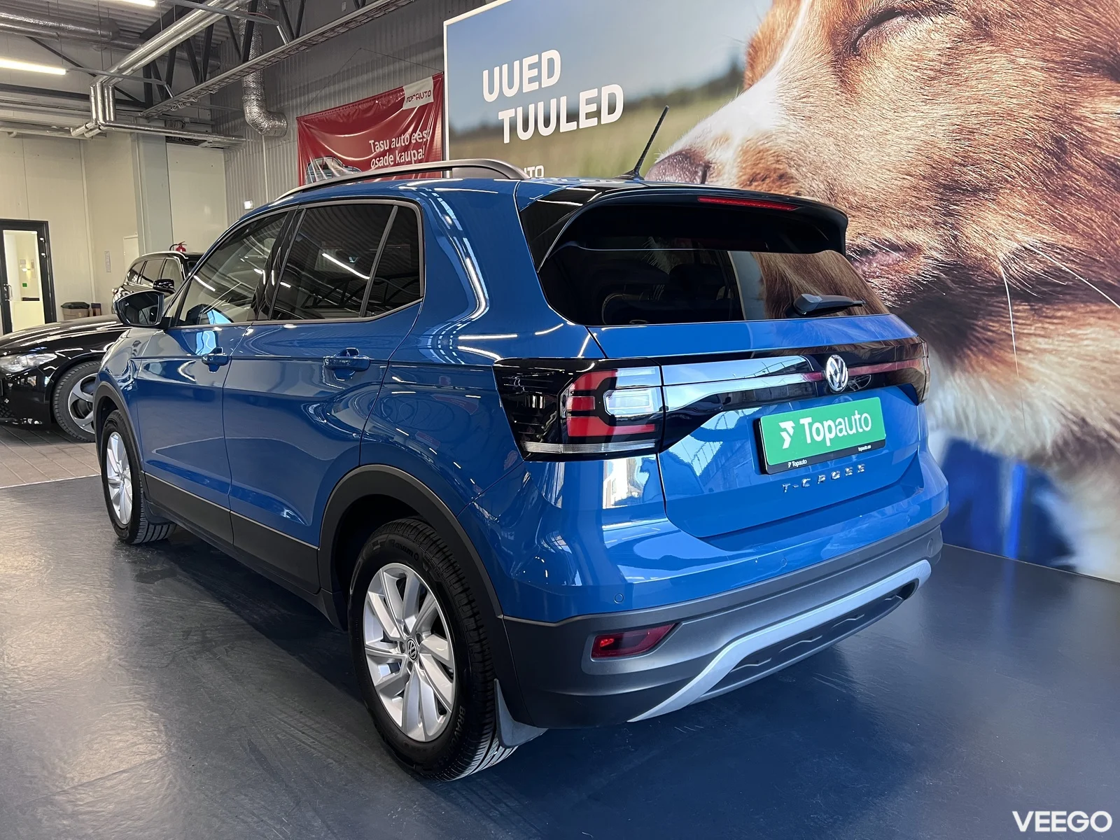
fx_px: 841
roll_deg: +0.1
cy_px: 420
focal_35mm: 26
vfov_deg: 53.1
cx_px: 560
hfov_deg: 67.3
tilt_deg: -8.0
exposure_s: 1/95
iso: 125
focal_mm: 5.7
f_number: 1.5
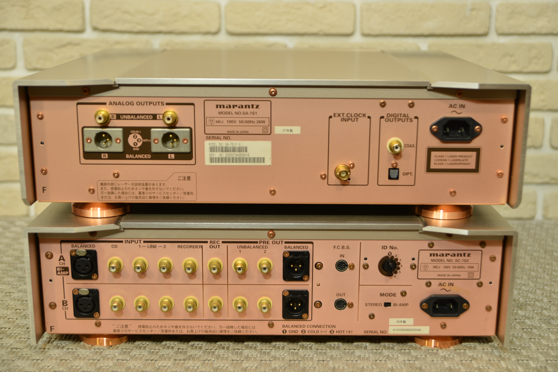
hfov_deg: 39.6
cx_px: 279
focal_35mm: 50
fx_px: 775
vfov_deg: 27.0
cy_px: 186
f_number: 4
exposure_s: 1/40
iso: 100
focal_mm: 50
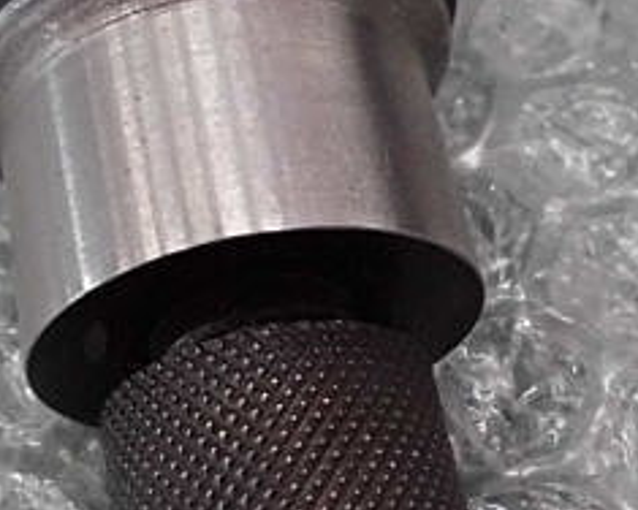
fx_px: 1303
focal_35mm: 69
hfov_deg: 27.5
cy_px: 277
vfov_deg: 22.2
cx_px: 258
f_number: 3.5
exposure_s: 1/60
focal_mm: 4.6
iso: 800
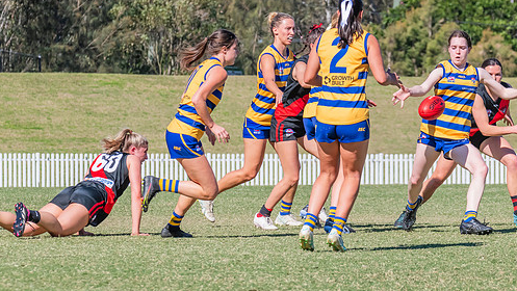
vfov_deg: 3.2
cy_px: 115
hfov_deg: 5.7
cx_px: 410
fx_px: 5184
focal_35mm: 378
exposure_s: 1/1250
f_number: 11
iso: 800
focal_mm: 220
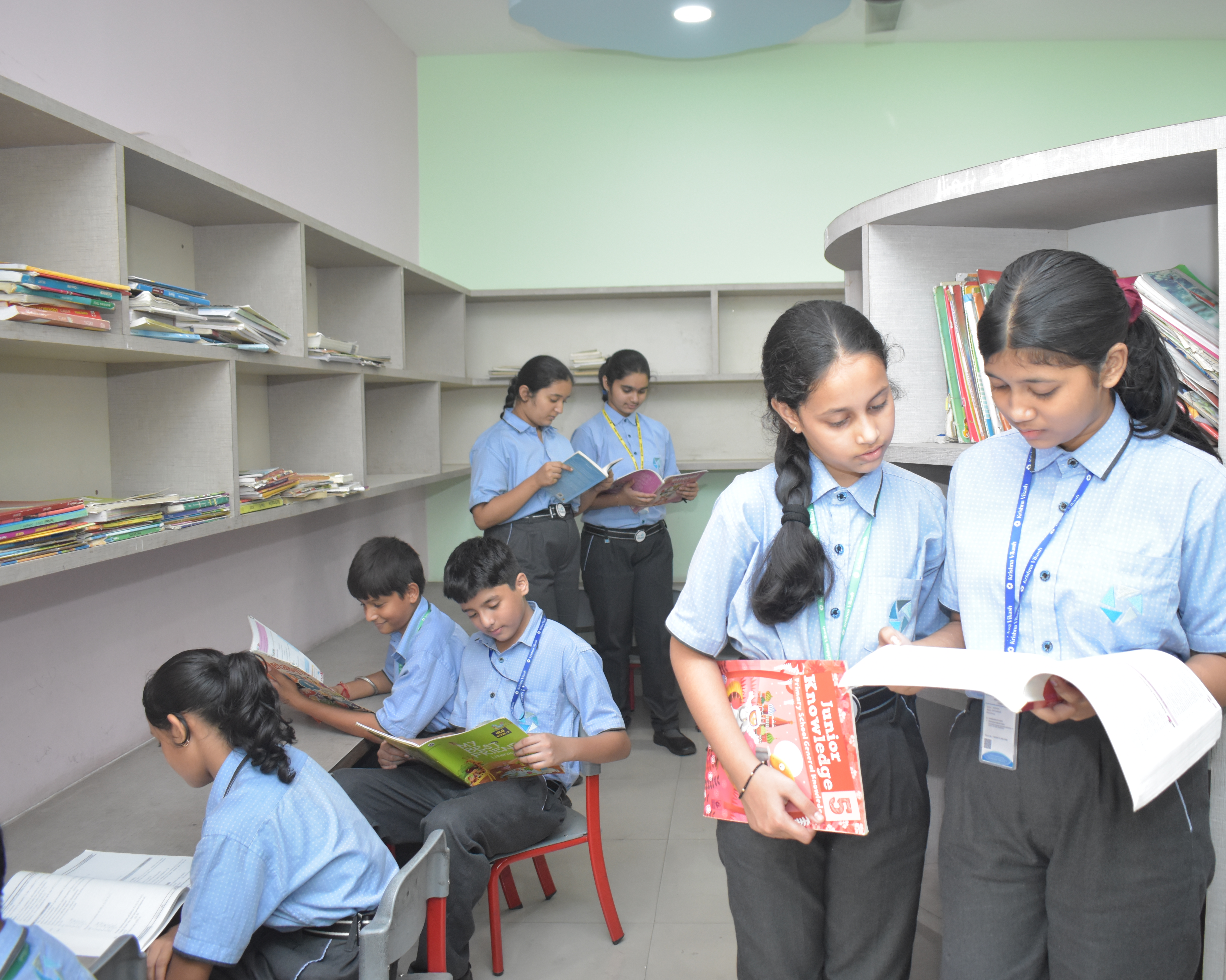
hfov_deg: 57.0
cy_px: 496
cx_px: 699
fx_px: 1125
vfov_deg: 47.1
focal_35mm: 31
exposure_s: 1/160
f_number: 3.5
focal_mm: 18
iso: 1600
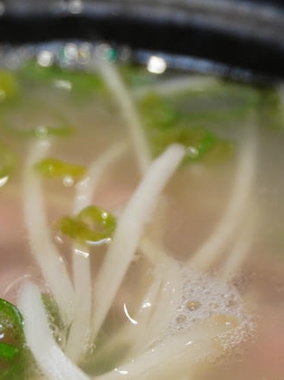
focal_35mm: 132
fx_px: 1448
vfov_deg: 14.8
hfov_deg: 11.1
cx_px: 25
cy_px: 335
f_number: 5
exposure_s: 1/50
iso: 640
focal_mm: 33
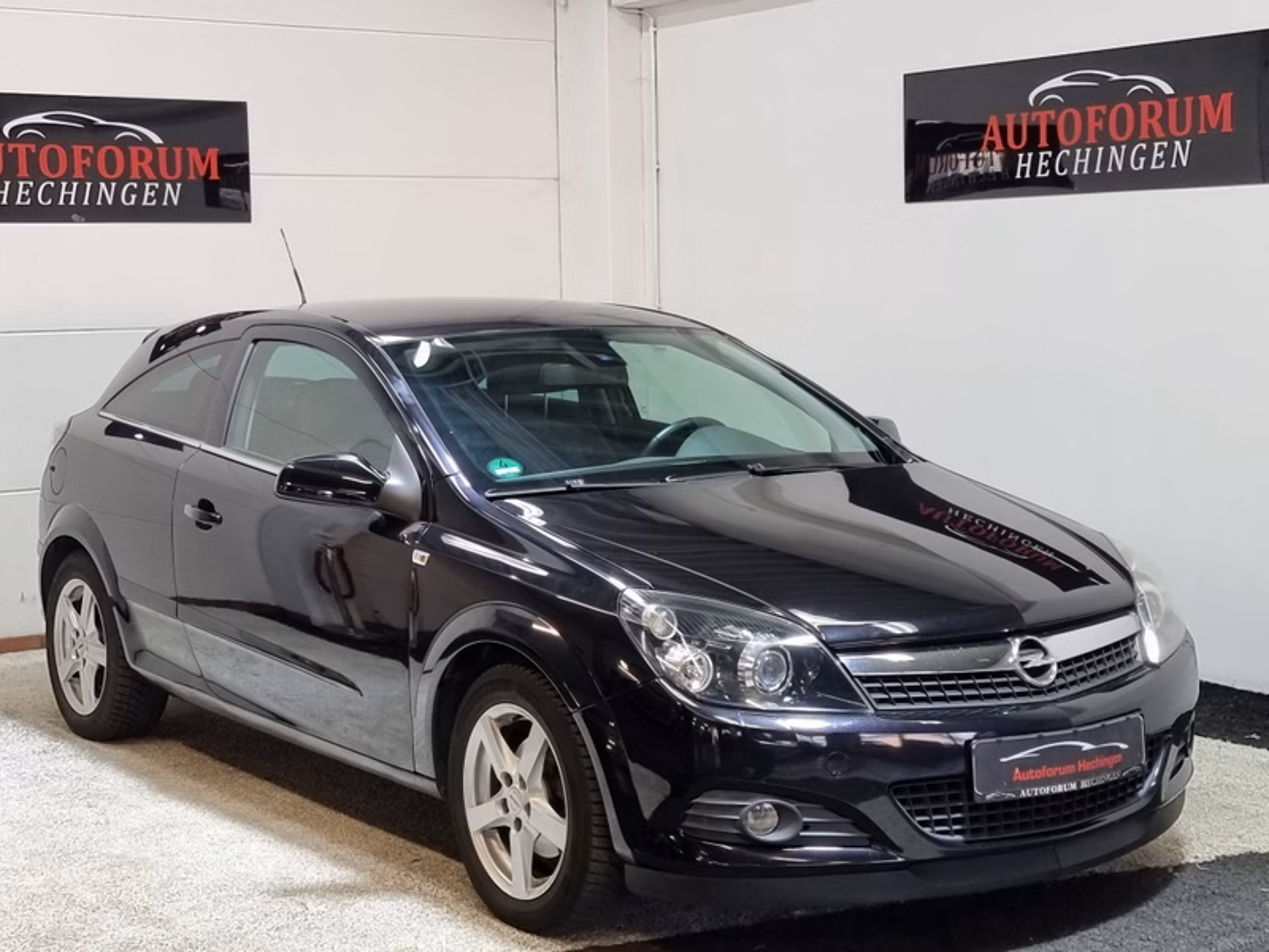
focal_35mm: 24
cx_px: 634
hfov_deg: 71.6
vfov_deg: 56.8
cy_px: 476
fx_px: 880
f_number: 1.8
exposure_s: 1/100
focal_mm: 6.7
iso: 100
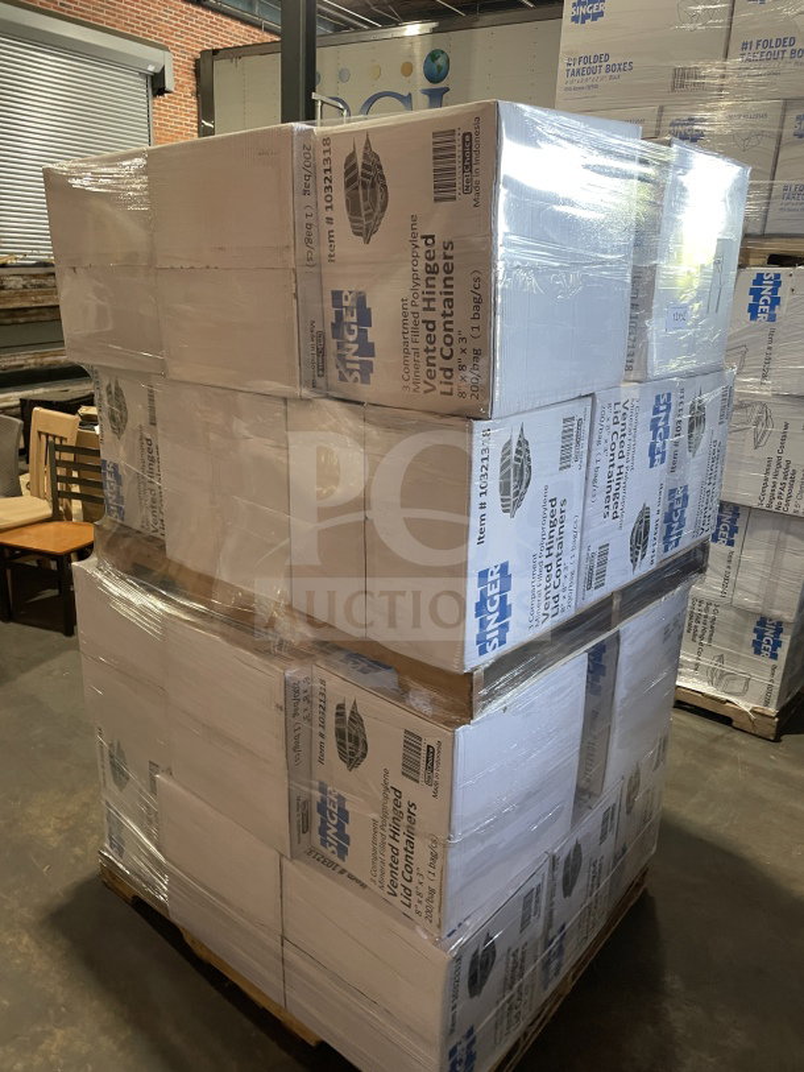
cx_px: 402
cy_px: 536
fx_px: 805
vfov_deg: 67.3
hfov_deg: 53.1
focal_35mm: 26
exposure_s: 1/60
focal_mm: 4.2
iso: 160
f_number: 1.6
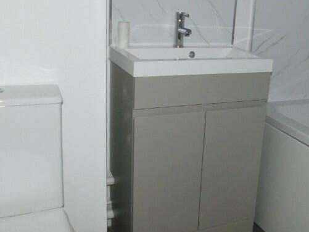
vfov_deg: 30.9
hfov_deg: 39.7
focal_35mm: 47
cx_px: 217
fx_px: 420
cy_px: 108
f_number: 3
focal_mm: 4
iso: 200
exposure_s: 1/30
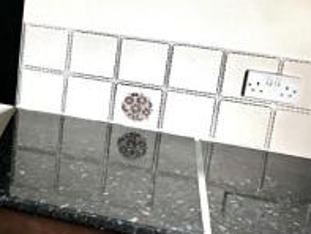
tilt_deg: -17.9
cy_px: 6
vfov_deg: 18.7
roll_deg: -1.6
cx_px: -99
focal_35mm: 77
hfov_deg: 22.5
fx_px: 692
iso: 500
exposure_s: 1/42
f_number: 1.6
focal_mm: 5.1
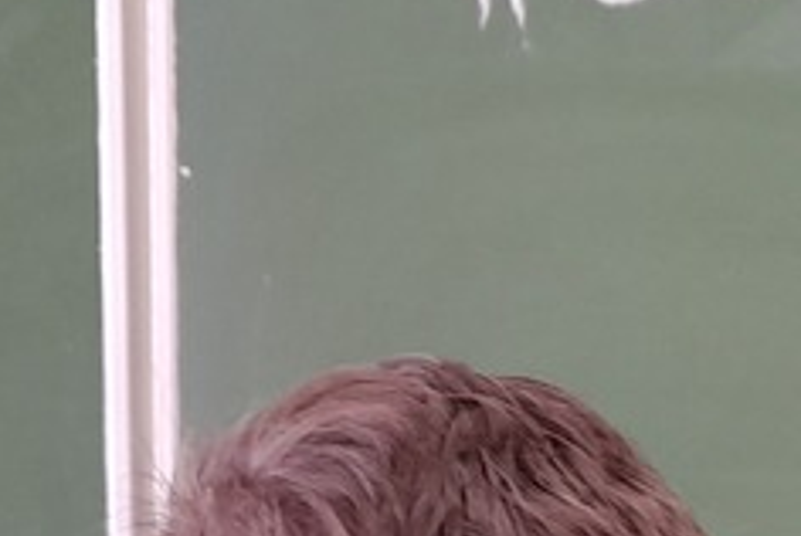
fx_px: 2941
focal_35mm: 132
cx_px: 611
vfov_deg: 9.9
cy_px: 960
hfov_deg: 15.4
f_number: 2
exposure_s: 1/50
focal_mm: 4.6
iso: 40
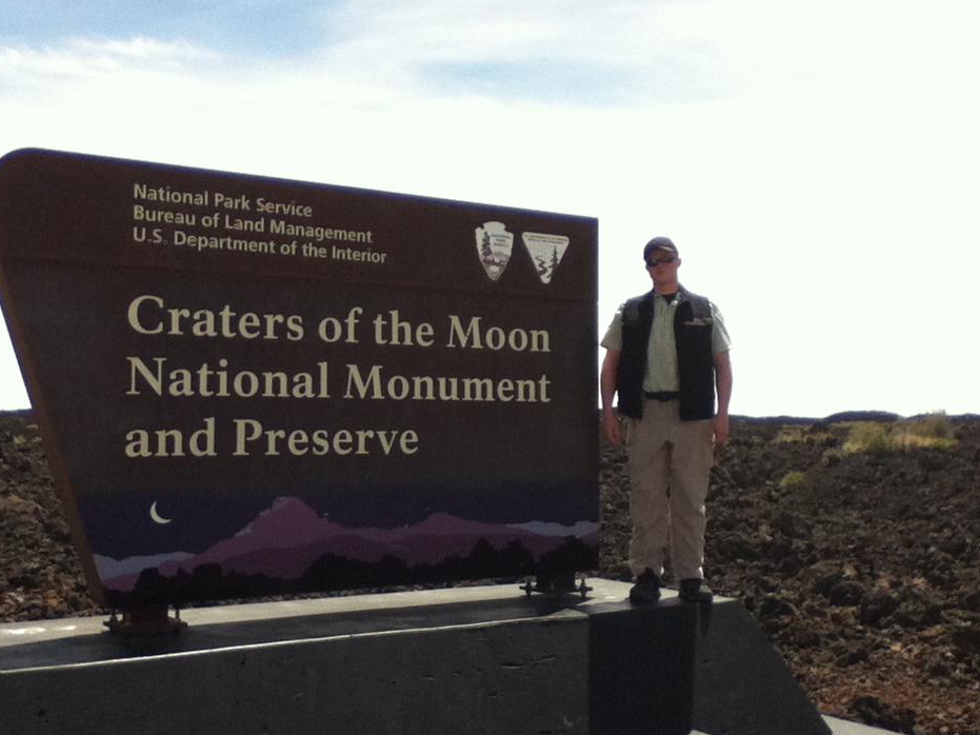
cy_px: 375
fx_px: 934
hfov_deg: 55.4
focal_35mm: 33
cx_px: 496
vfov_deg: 42.9
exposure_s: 1/1313
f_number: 2.4
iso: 80
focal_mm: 3.85
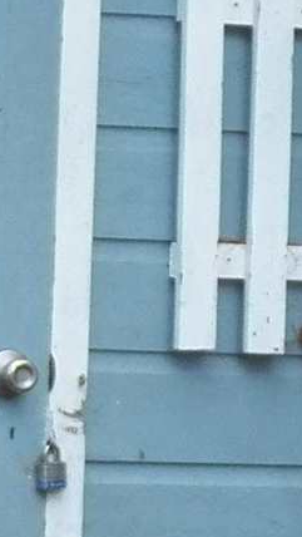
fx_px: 4893
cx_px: -194
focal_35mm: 344
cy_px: 455
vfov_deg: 6.3
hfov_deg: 3.5
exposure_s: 1/100
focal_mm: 7.9
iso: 125
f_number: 3.2
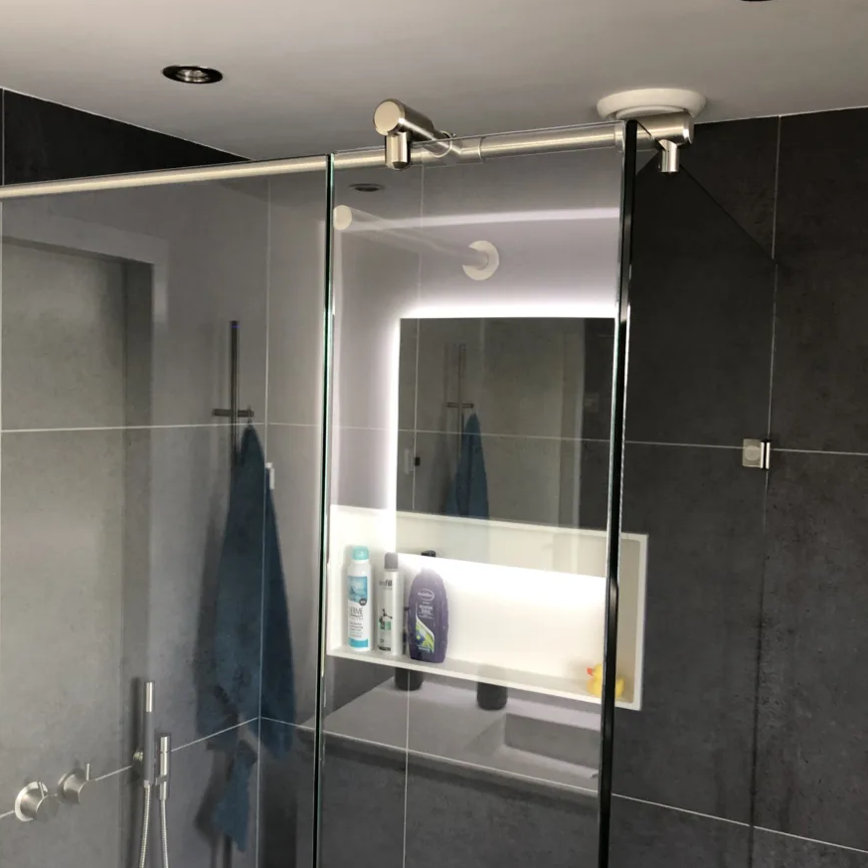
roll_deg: -0.8
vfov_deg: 48.4
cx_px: 363
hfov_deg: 48.3
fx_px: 965
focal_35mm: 34
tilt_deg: -3.7
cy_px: 430
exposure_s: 1/17
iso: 40
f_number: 1.8
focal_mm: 4
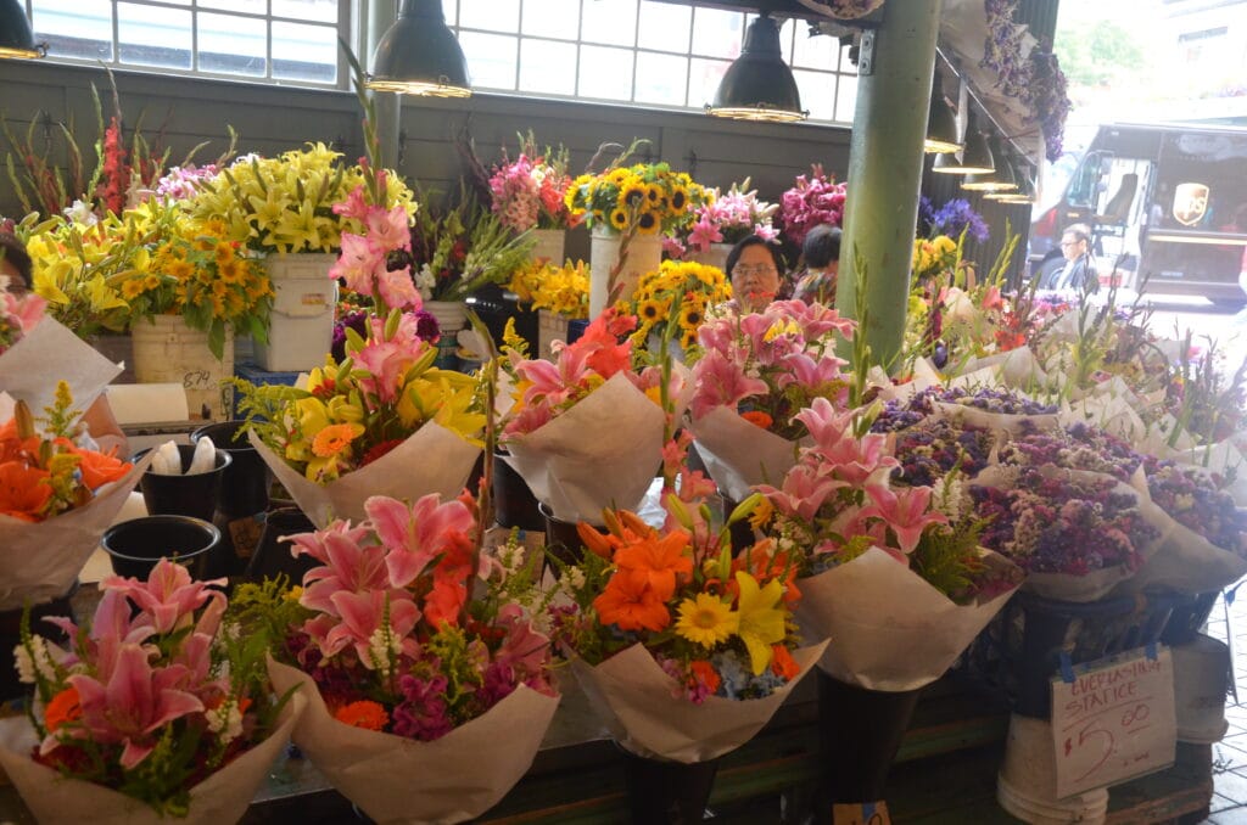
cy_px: 412
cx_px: 624
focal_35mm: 38
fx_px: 1296
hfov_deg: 51.4
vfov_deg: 35.3
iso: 800
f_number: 4
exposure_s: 1/50
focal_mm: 25
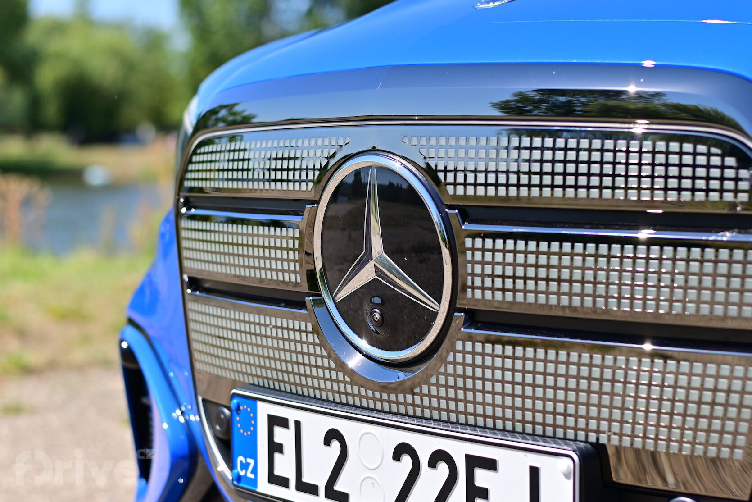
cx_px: 376
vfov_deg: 18.2
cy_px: 251
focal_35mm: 75
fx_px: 1567
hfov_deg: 27.0
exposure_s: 1/2500
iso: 100
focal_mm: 50
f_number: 2.5
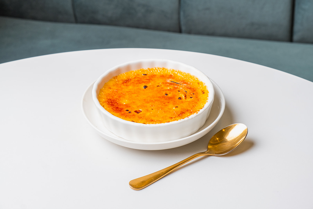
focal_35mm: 83
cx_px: 156
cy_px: 104
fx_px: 722
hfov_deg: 24.5
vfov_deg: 16.5
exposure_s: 1/100
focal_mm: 55
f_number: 8
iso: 200
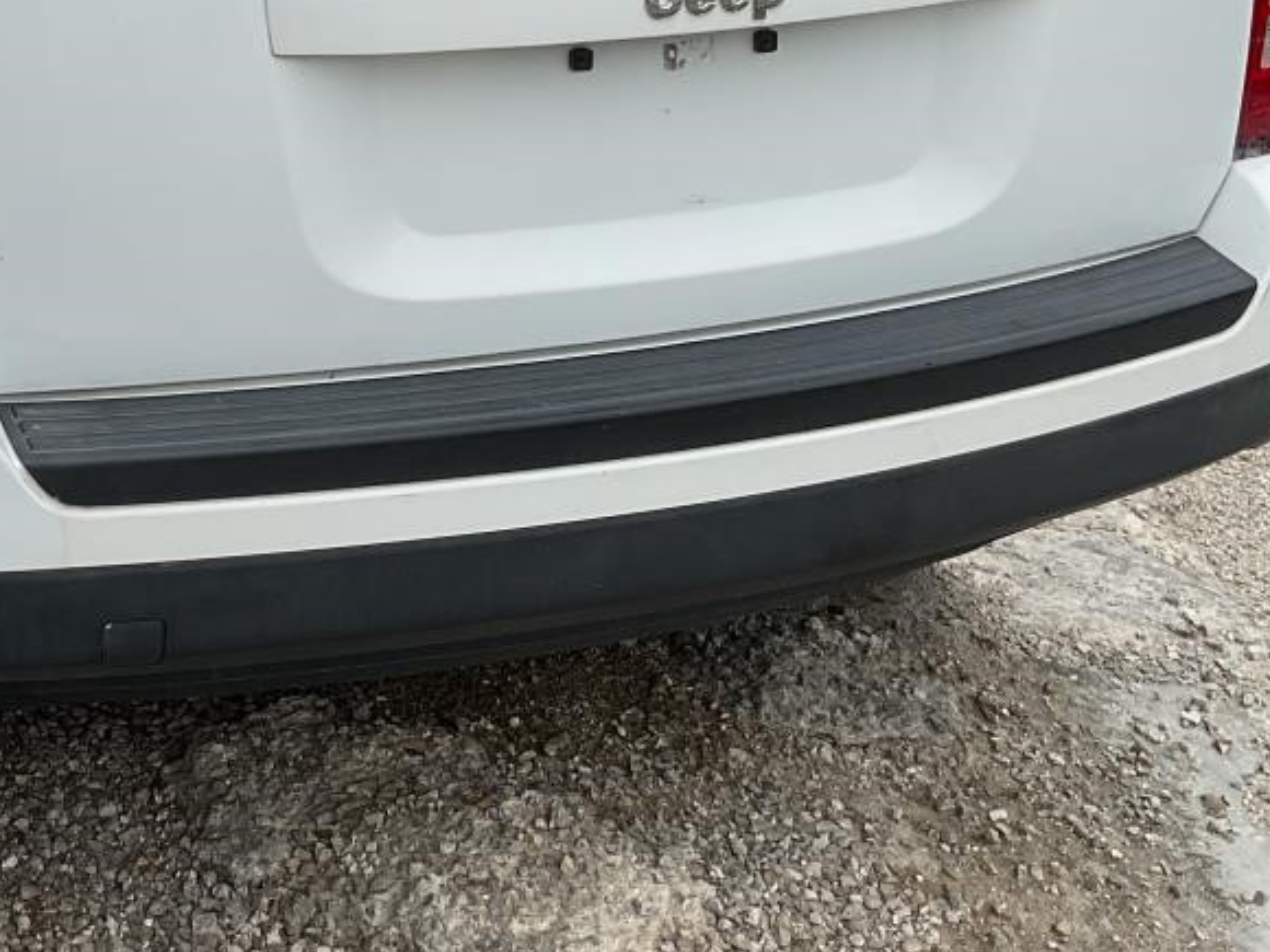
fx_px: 2348
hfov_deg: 29.2
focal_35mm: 64
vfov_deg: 22.2
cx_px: 164
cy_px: 50
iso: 16
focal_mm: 3
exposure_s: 1/1250
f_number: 1.8
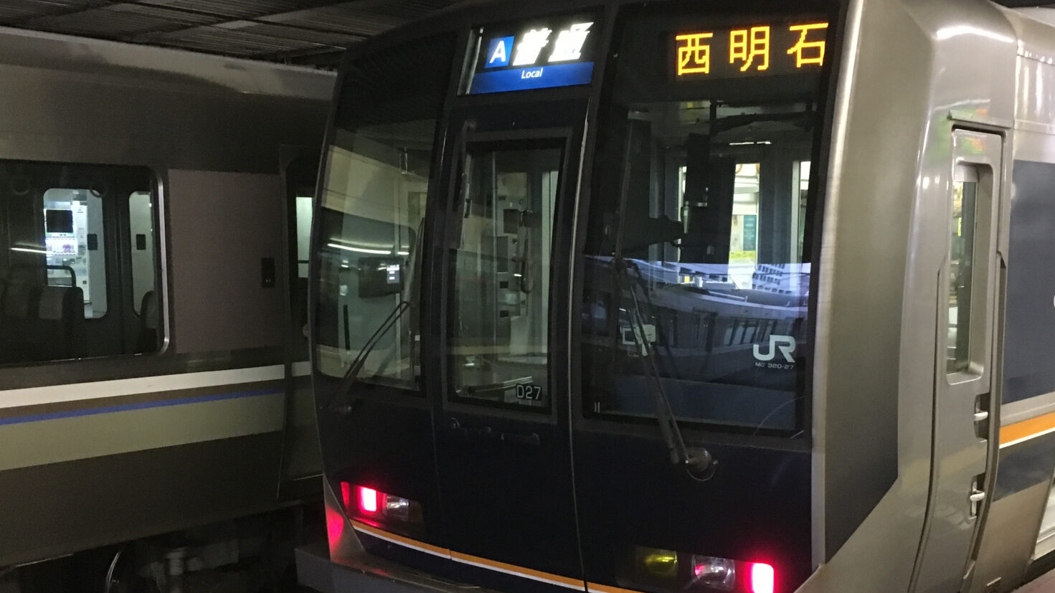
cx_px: 562
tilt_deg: -4.8
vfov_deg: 27.0
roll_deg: -0.8
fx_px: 1231
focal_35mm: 44
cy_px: 386
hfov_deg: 46.4
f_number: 2.2
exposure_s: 1/15
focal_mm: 4.15
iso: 250
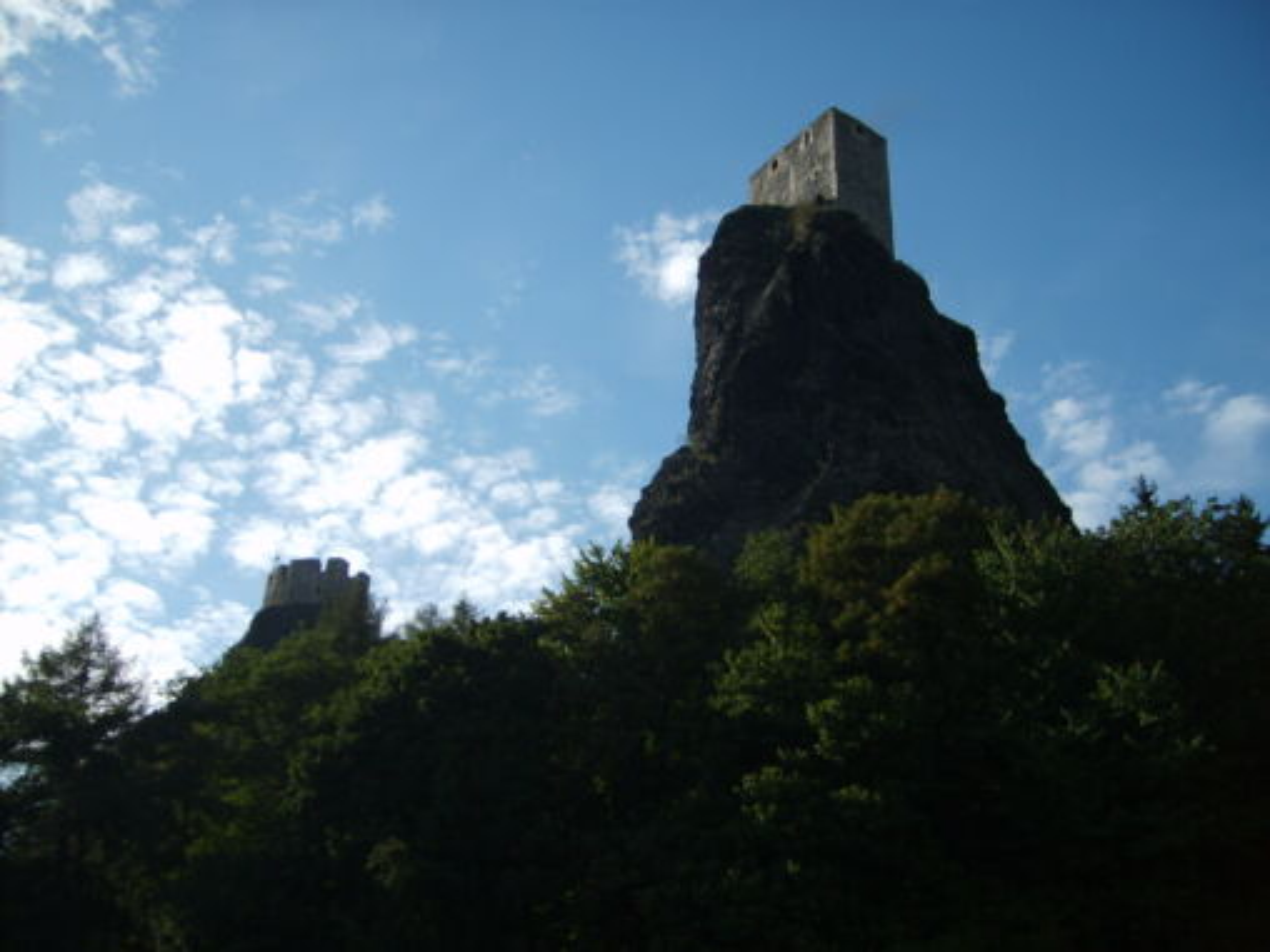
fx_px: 1284
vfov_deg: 40.7
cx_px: 635
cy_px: 476
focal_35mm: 35
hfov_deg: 52.6
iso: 50
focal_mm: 5.8
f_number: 7.1
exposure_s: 1/250
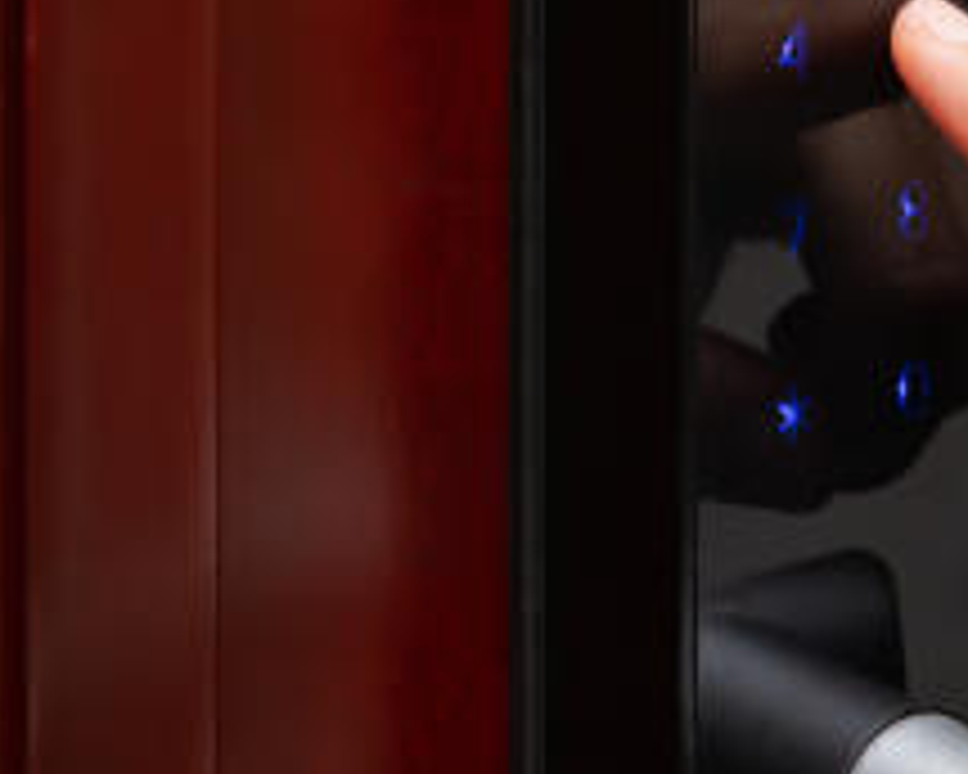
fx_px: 5644
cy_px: 335
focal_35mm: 197
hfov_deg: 9.8
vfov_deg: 7.8
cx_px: 720
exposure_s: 1/200
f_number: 10
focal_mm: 60
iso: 400
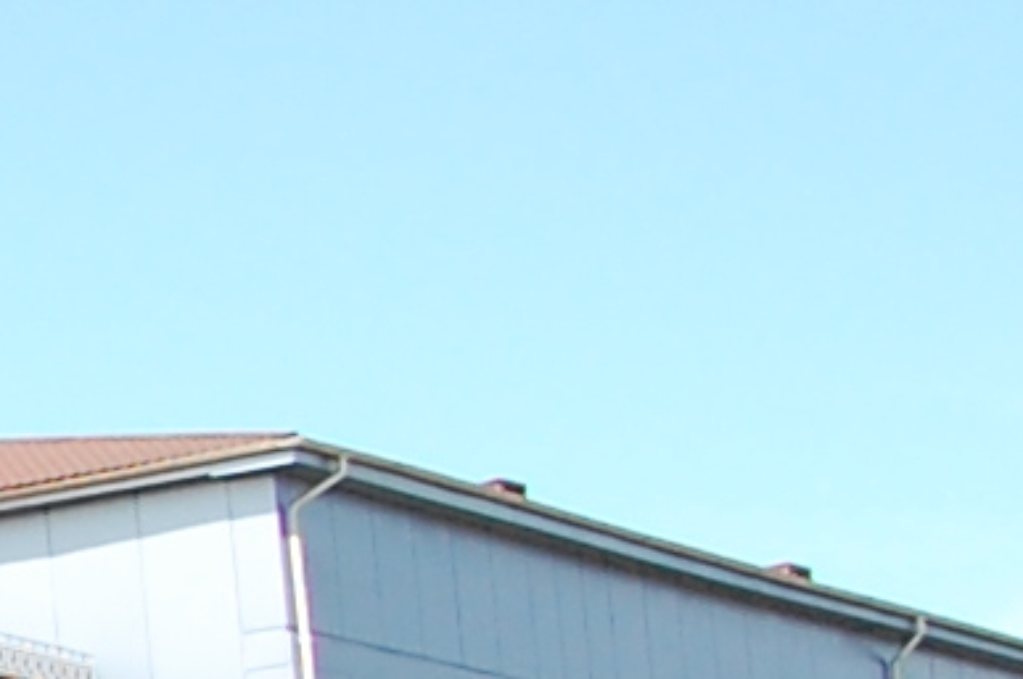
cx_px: -2638
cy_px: 959
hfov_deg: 7.7
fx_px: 5960
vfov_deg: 6.5
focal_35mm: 210
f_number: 10
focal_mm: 18
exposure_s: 1/250
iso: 400
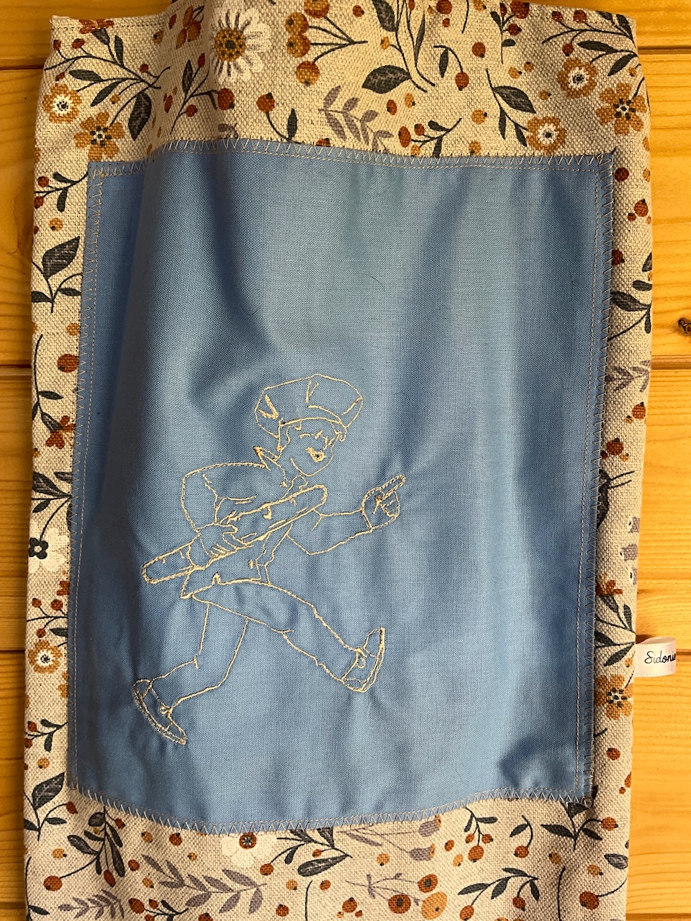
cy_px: 460
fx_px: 772
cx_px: 346
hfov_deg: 48.2
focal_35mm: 29
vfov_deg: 61.7
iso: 25
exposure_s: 1/100
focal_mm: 3
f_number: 1.8
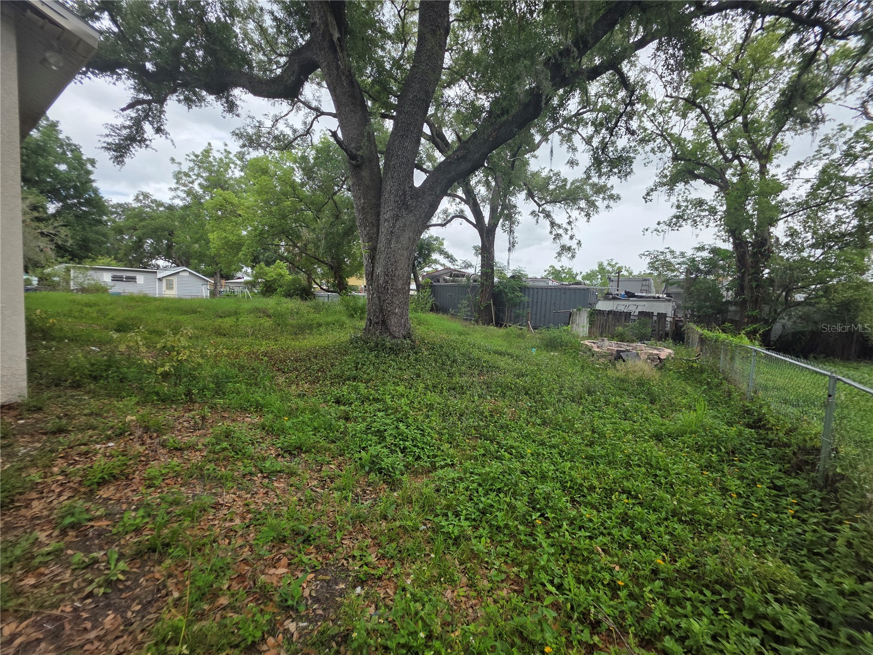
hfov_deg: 106.2
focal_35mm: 13
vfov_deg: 89.9
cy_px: 328
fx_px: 328
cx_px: 436
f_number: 1.9
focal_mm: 2.2
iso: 40
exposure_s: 1/1117
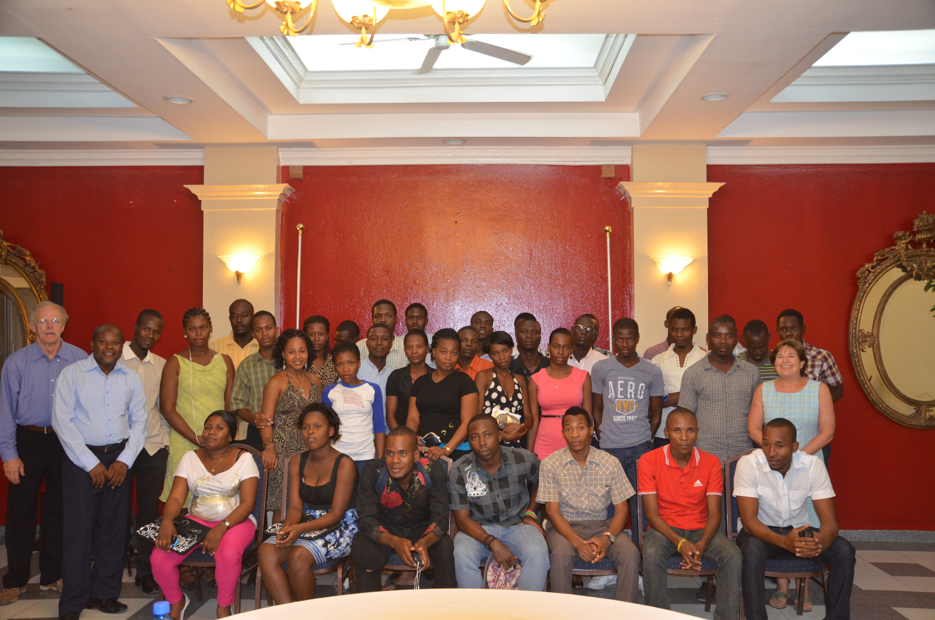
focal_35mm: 33
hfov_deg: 57.3
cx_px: 468
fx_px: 855
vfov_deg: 39.8
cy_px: 310
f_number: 3.5
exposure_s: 1/60
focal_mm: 22
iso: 1100
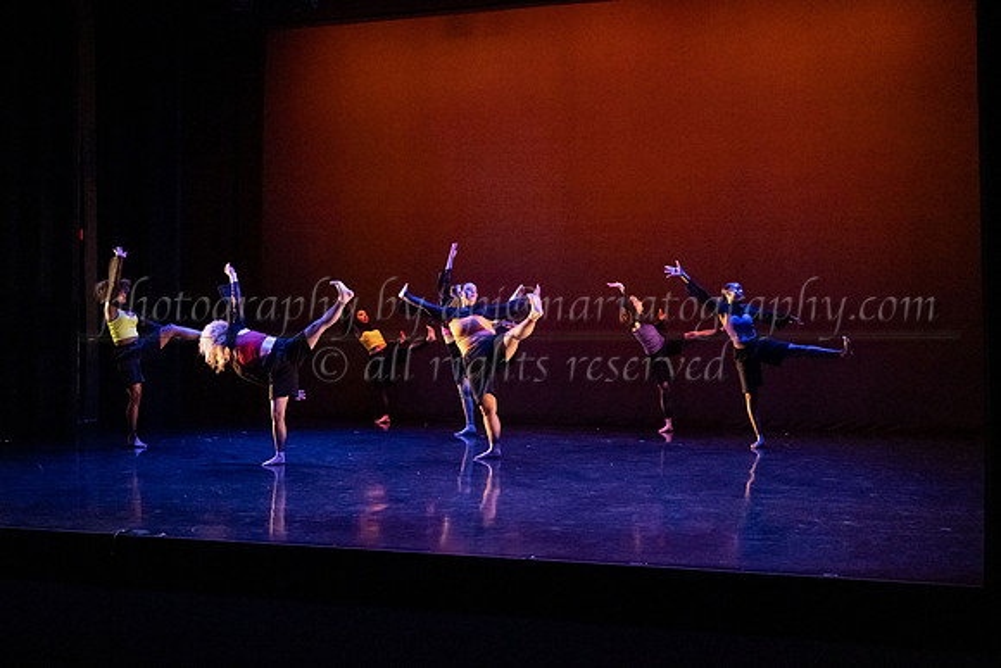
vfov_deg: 26.8
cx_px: 476
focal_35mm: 50
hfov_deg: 39.3
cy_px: 334
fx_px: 1400
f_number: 3.5
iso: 4000
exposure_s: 1/320
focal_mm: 48
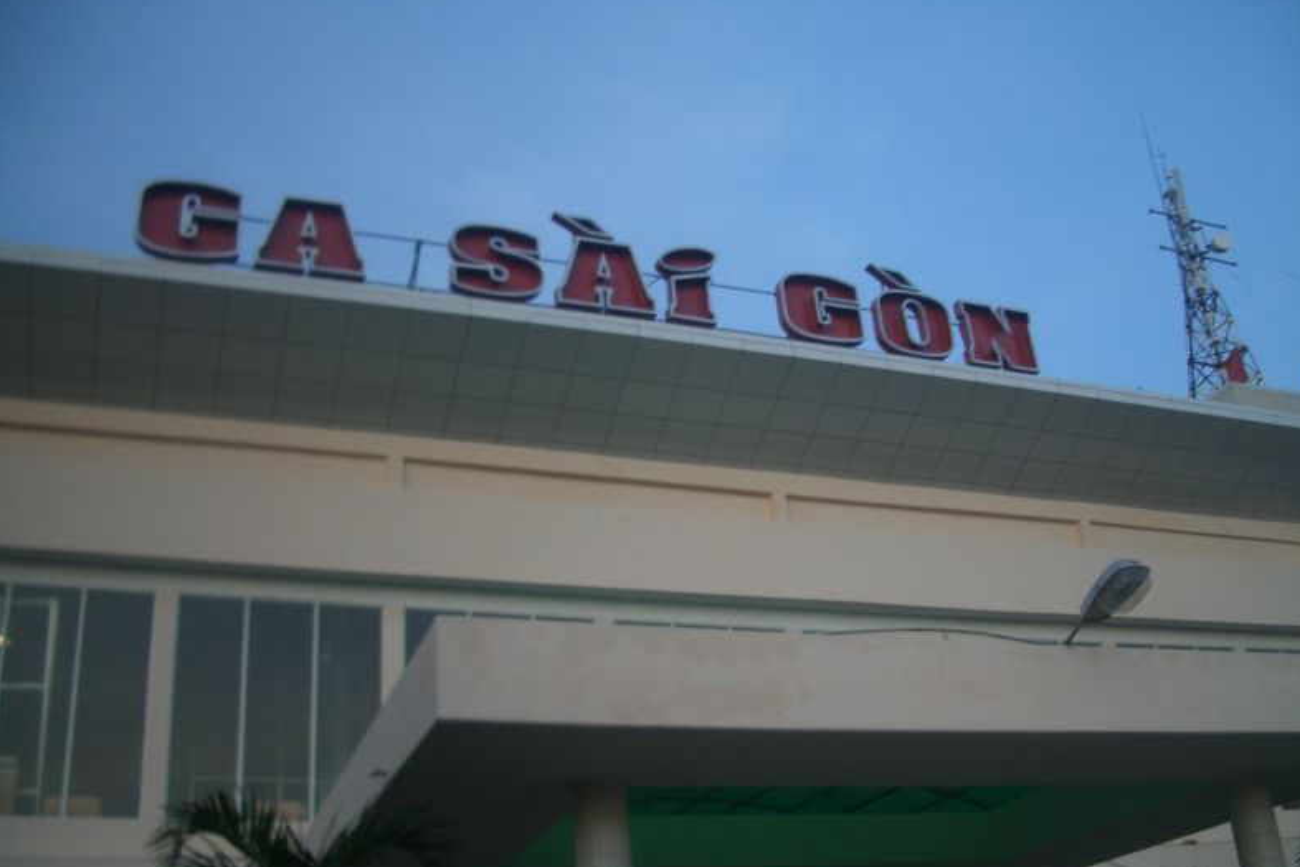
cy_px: 476
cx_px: 657
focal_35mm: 37
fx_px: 1336
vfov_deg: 35.9
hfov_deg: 51.9
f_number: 2.6
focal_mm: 5.8
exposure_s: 1/100
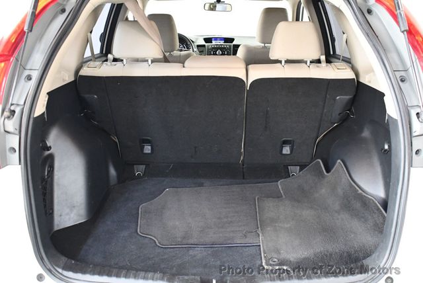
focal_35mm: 36
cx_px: 212
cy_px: 142
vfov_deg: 36.9
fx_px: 423
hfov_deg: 53.1
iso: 4000
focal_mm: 18
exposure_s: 1/60
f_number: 3.5
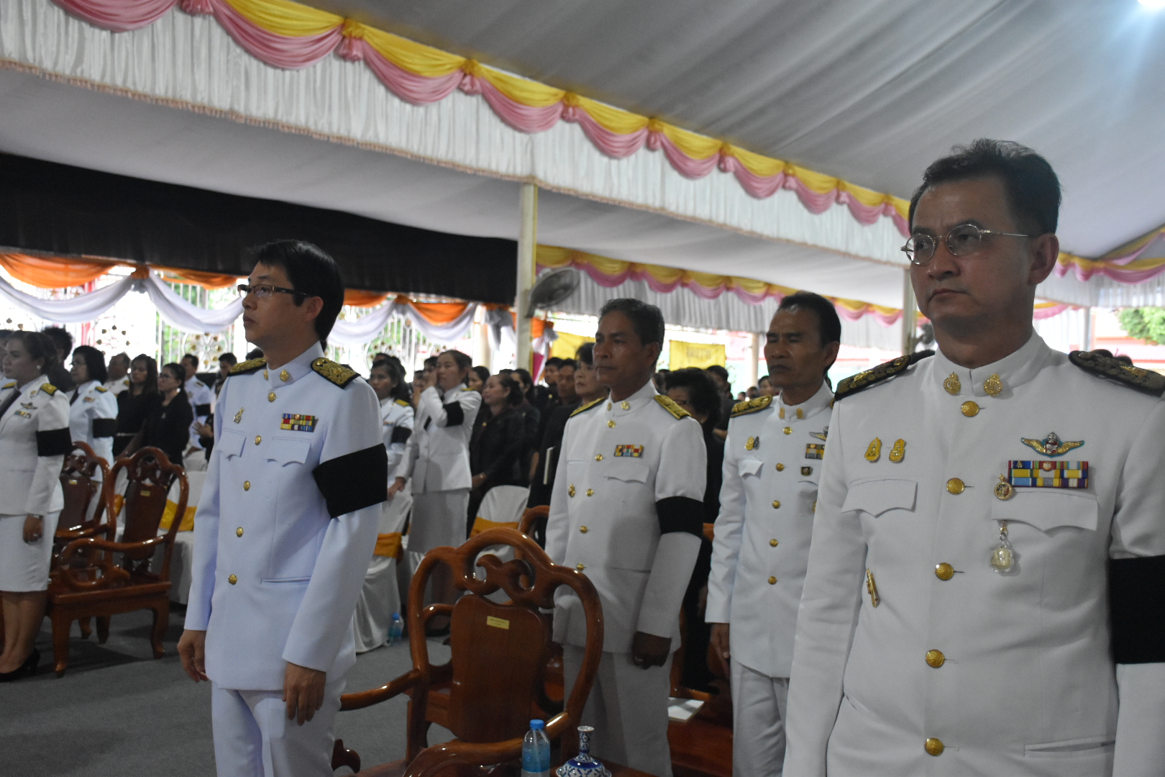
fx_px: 1165
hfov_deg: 53.1
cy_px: 388
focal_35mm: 36
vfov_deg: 36.9
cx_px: 582
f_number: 3.8
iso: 3200
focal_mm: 24
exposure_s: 1/60
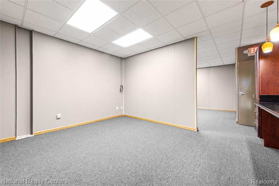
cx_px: 140
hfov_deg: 104.3
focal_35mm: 14
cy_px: 93
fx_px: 108
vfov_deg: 81.2
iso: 400
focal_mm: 14
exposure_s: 1.3
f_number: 10
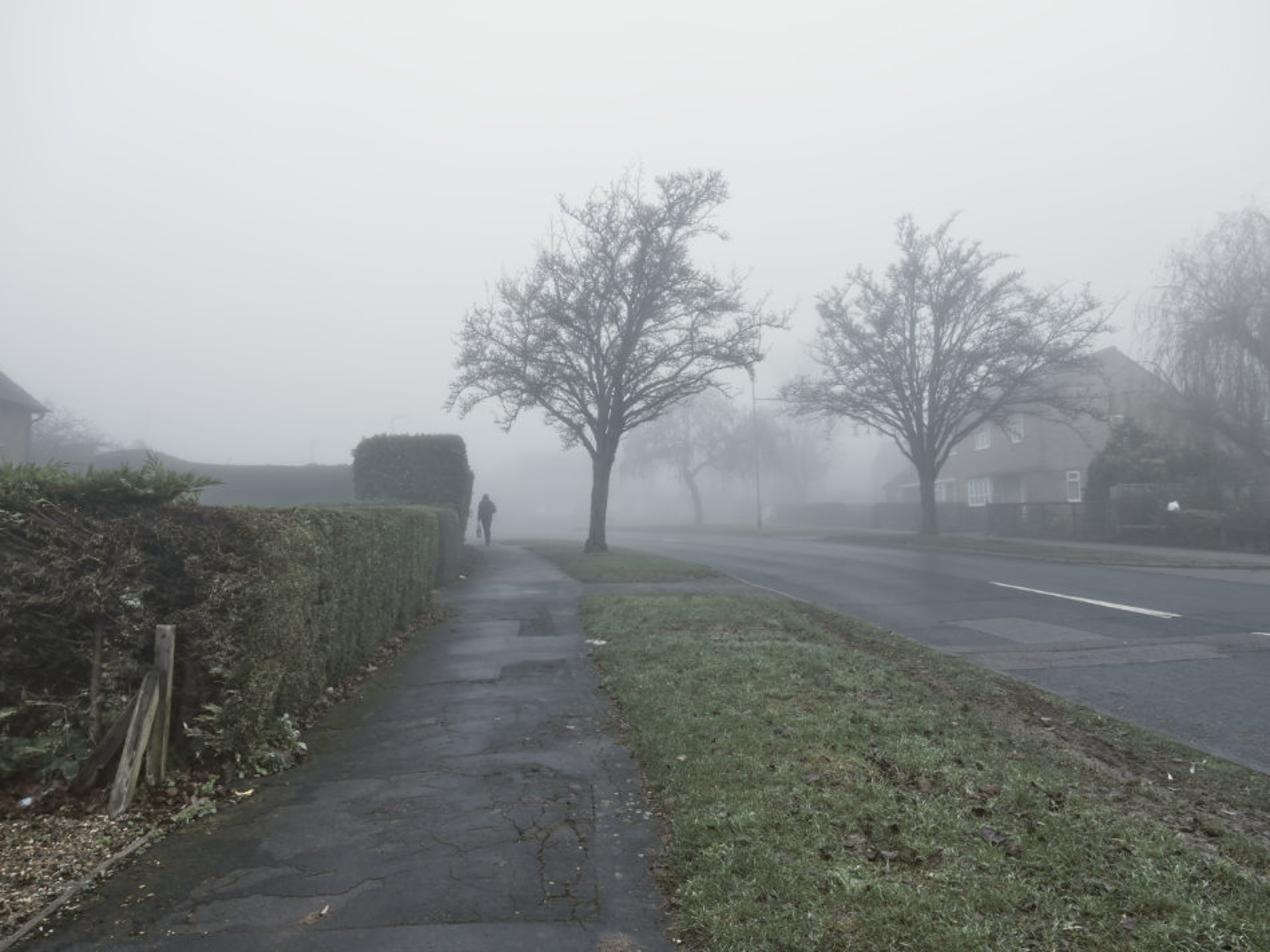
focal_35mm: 24
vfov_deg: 56.8
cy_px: 476
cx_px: 635
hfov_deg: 71.6
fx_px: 880
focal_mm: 12
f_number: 5.6
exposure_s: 1/40
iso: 100
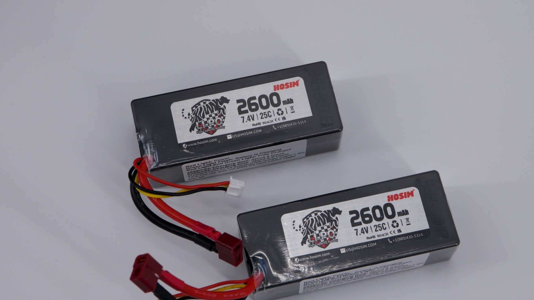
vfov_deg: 16.3
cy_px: 179
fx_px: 1048
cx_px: 266
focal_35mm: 74
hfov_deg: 28.6
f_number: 16
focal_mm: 70
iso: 640
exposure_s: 1/125
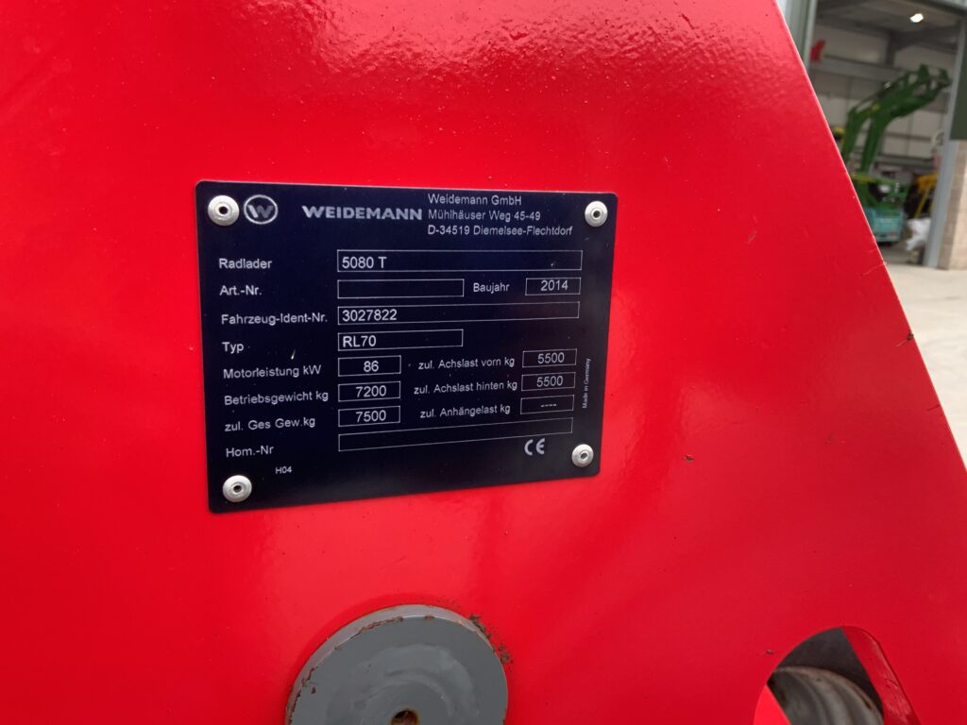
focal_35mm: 29
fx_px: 810
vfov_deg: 48.2
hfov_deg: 61.7
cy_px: 362
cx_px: 484
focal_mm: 3
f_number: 1.8
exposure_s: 1/87
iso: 64
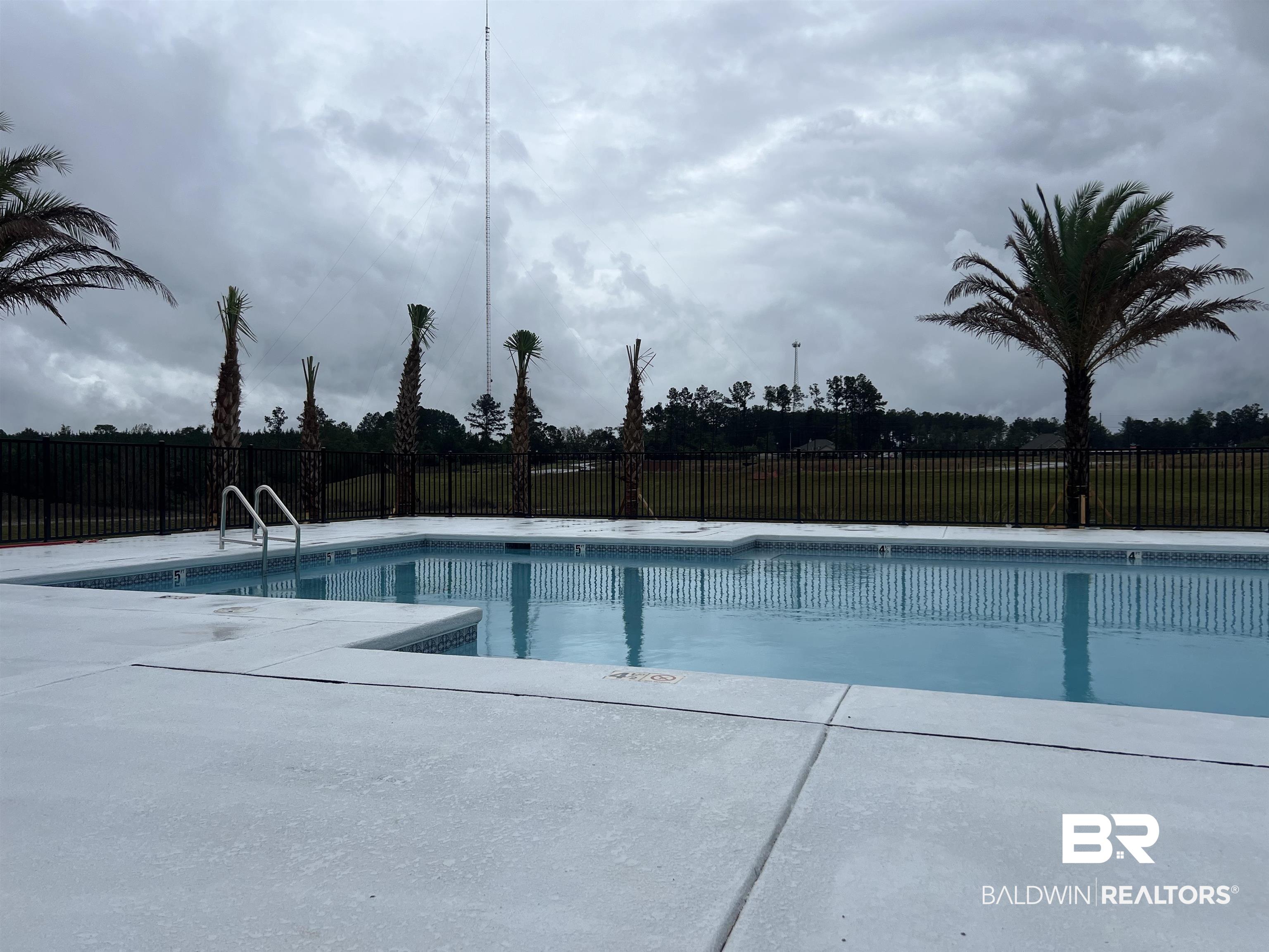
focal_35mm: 26
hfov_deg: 67.3
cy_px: 476
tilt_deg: -2.2
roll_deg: -0.5
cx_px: 634
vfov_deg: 53.1
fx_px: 953
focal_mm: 5.7
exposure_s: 1/4274
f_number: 1.5
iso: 50
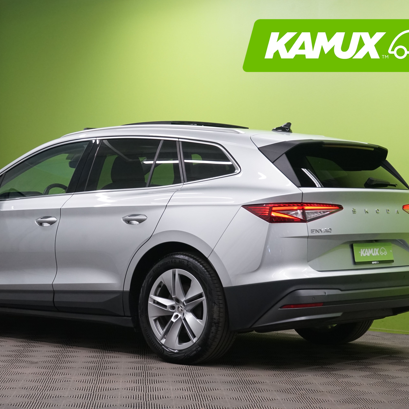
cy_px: 204
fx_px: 1110
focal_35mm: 83
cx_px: 165
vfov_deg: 20.9
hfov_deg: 20.9
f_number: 9
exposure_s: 1/25
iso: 2000
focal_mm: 65
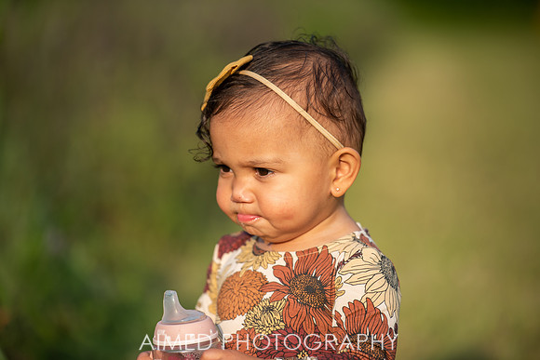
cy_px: 180
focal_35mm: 201
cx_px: 270
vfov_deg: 6.8
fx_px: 3015
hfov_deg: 10.2
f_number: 2.8
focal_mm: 200
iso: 64
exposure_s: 1/640
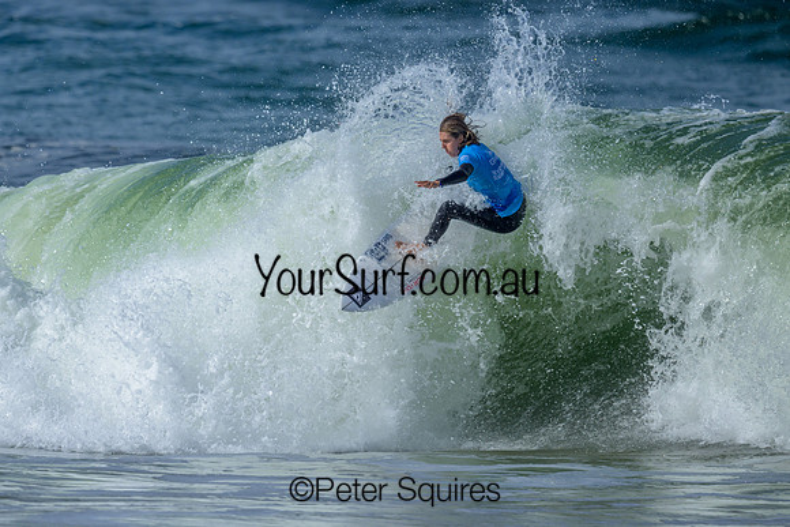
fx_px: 24144
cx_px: 289
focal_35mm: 1100
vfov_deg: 1.3
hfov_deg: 1.9
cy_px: 281
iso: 140
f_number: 6.3
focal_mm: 800
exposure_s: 1/2000
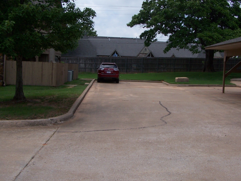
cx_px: 136
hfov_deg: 39.6
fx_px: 334
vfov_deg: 30.2
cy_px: 81
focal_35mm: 48
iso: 80
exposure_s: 1/800
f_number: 4
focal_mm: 6.3
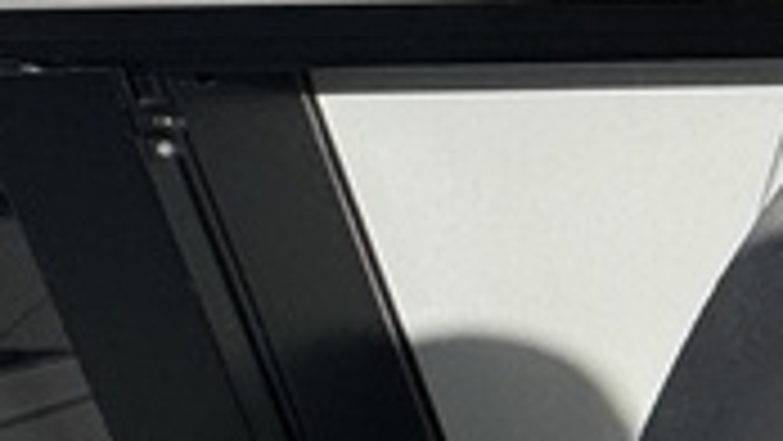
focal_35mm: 112
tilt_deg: -22.9
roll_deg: +1.1
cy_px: 256
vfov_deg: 10.8
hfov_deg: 10.0
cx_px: 2637
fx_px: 2326
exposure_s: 1/4926
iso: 40
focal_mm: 2.22
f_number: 2.2
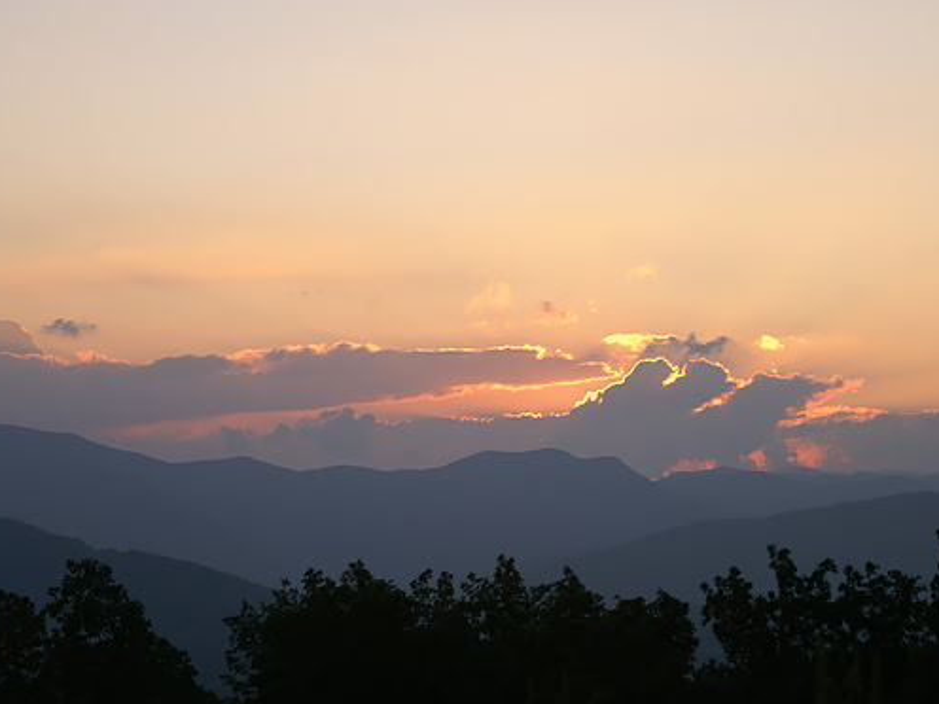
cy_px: 361
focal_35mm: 118
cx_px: 498
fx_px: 3201
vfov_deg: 12.6
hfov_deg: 16.7
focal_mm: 70
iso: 125
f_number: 5.6
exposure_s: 1/160
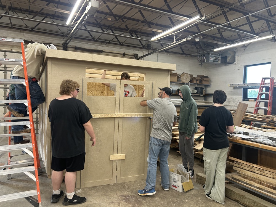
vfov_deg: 53.1
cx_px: 138
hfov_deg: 67.3
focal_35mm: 26
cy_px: 104
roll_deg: -1.2
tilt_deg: -2.3
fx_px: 207
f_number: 1.5
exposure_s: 1/60
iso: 64
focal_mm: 5.7
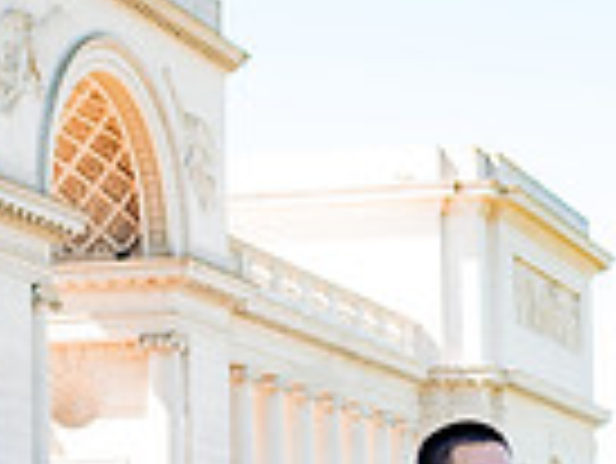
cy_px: 475
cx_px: 877
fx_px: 2529
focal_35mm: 142
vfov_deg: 10.4
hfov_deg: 13.2
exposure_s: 1/400
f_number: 2.8
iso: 200
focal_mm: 23
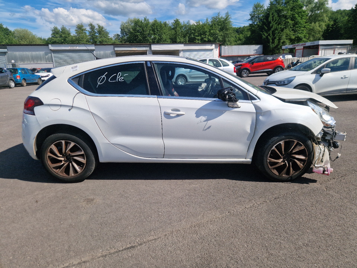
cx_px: 178
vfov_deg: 58.9
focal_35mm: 23
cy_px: 134
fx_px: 237
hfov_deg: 73.9
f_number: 1.8
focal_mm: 5.4
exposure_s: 1/2500
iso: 50
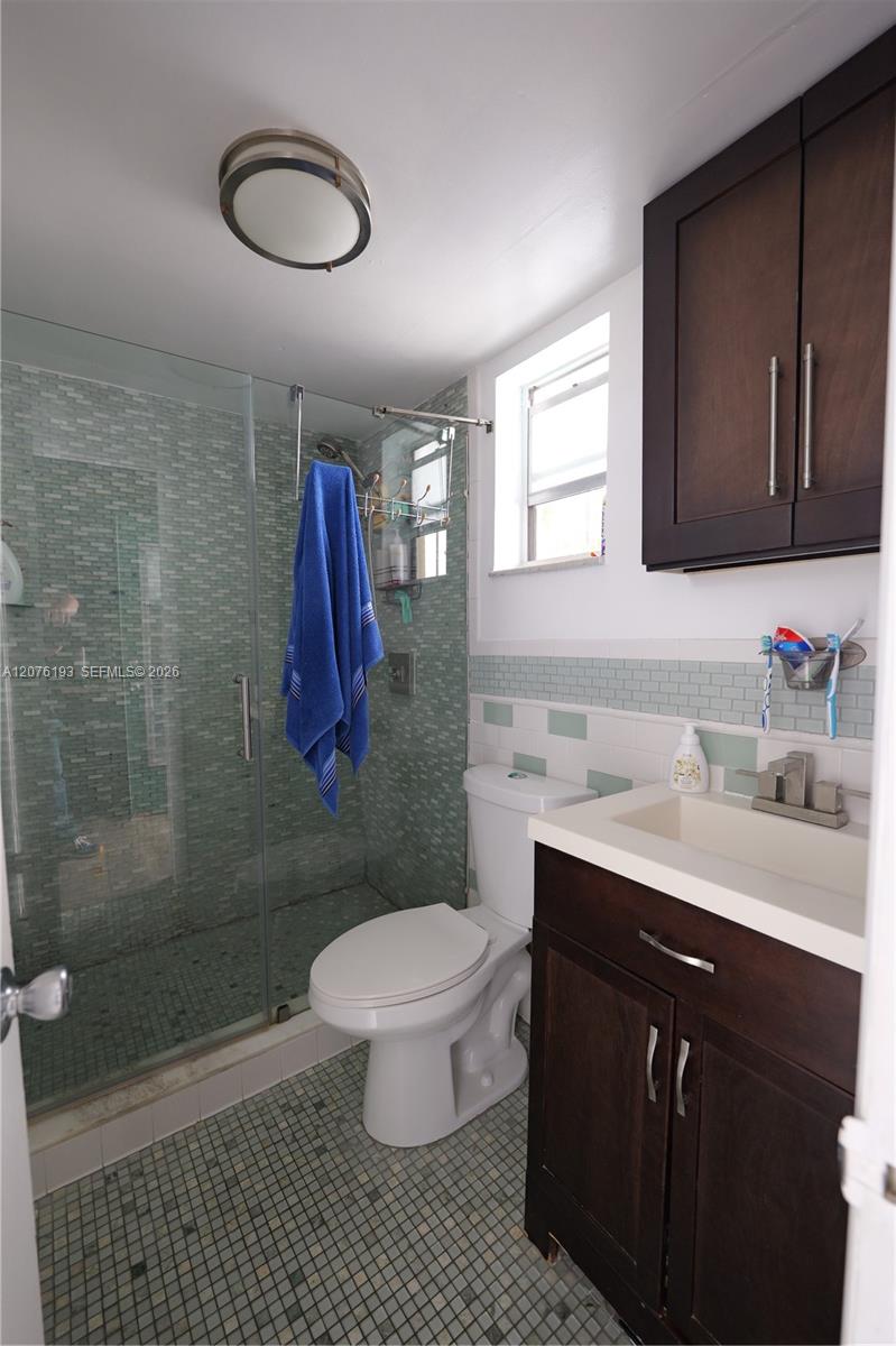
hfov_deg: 81.2
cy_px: 673
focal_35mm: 14
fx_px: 523
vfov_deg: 104.3
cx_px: 448
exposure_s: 1/60
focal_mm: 14
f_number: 4
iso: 800
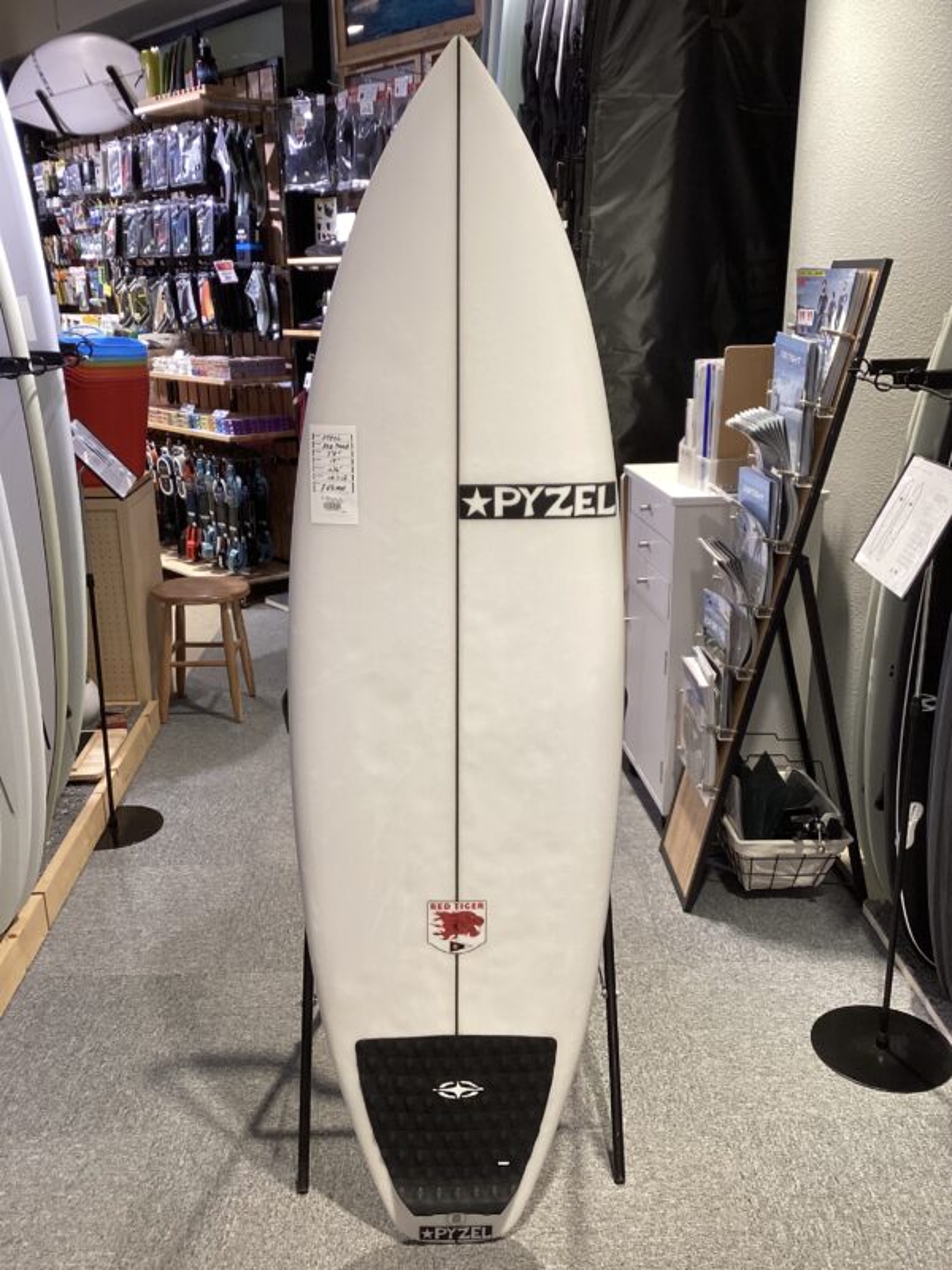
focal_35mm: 31
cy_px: 635
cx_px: 476
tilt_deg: -18.8
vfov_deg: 58.4
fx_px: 1137
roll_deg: +1.3
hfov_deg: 45.4
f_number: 2.4
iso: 80
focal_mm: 3.3
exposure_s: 1/50
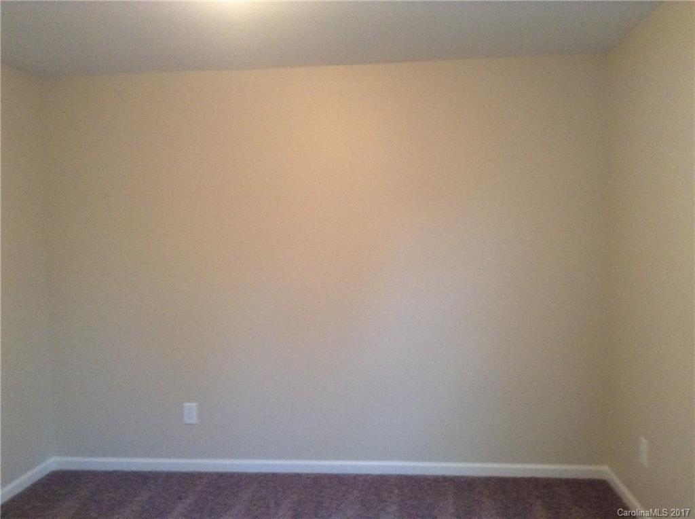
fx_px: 661
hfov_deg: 55.4
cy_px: 260
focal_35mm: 33
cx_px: 348
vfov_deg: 42.8
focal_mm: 3.3
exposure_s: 1/17
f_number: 2.4
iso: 320
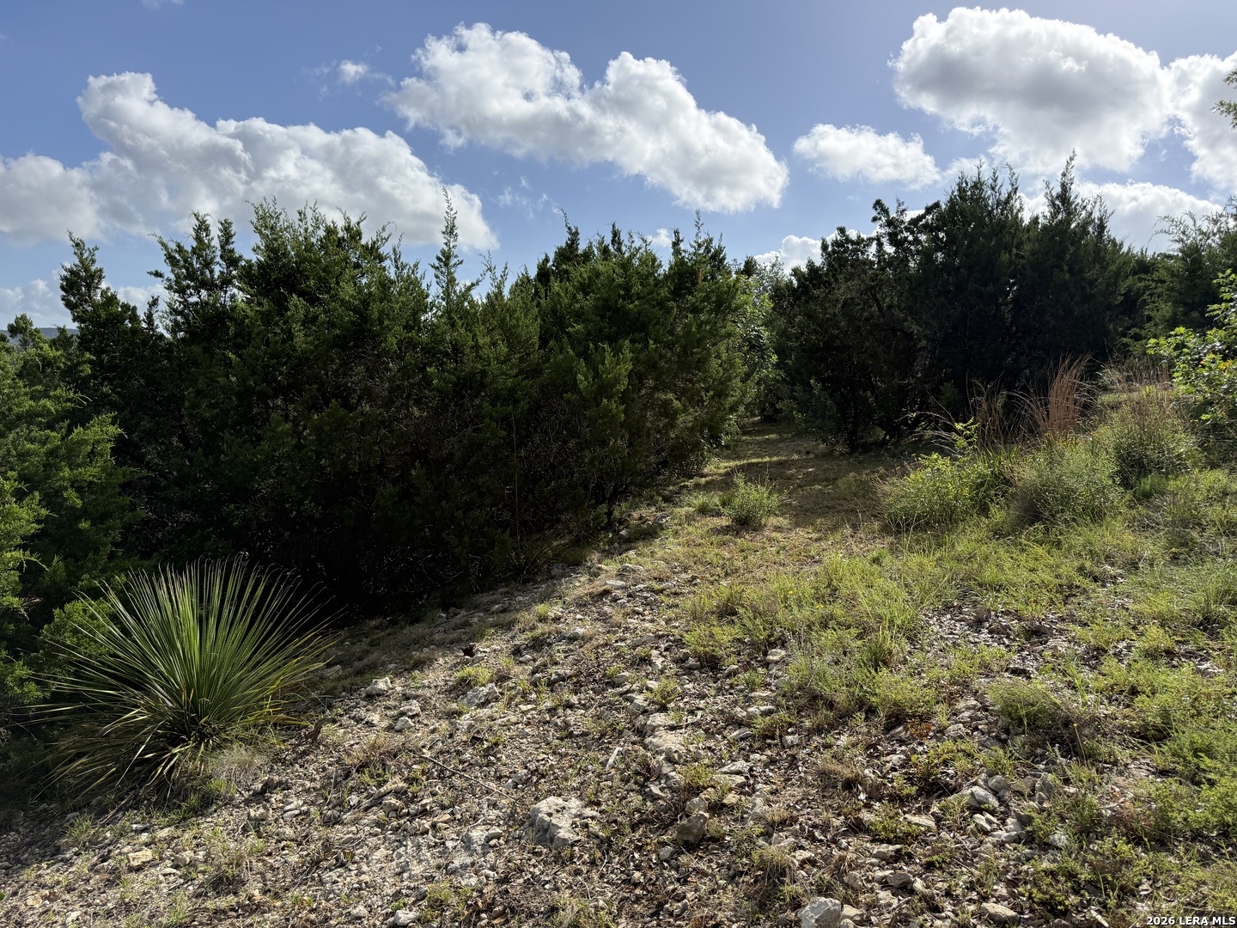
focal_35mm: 24
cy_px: 464
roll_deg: -4.0
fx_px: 858
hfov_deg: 71.6
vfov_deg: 56.8
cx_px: 618
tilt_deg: -4.0
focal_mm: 6.76
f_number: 1.78
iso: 100
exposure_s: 1/5714
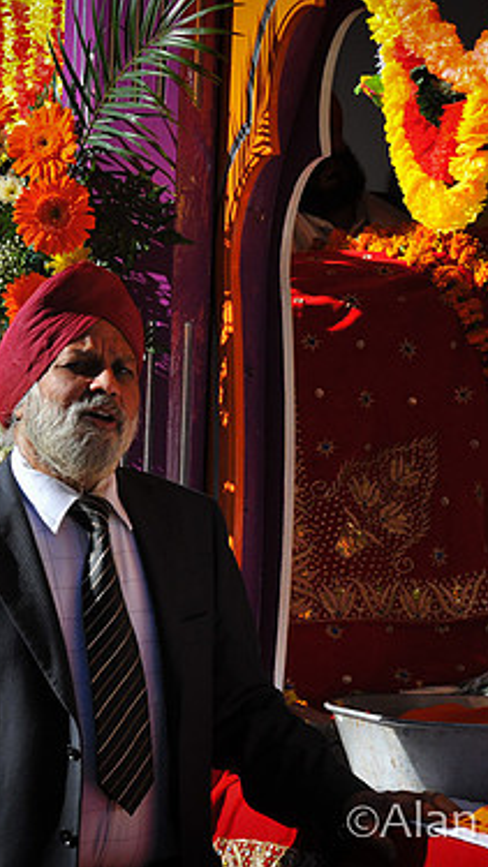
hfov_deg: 7.1
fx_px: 3910
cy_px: 424
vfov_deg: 12.7
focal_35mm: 170
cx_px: 319
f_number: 7.1
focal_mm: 70
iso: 400
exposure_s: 1/1000
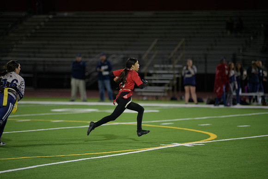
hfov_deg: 10.3
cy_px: 90
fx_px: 1489
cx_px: 134
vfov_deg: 6.9
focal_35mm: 200
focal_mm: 200
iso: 2200
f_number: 2.8
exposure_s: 1/640
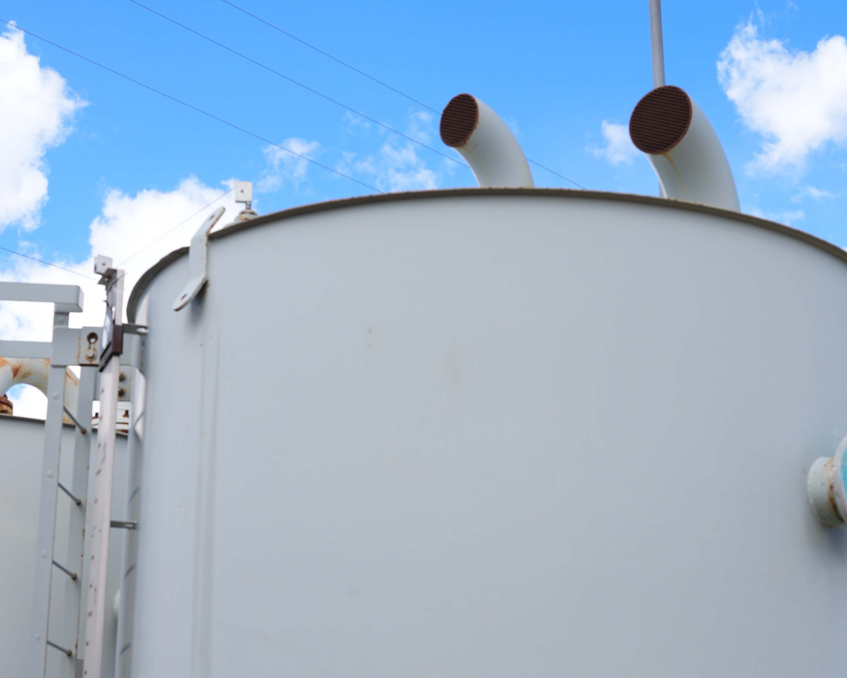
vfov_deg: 22.6
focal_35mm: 67
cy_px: 517
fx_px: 1680
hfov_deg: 28.3
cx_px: 482
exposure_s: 1/200
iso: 100
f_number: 7.1
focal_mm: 35
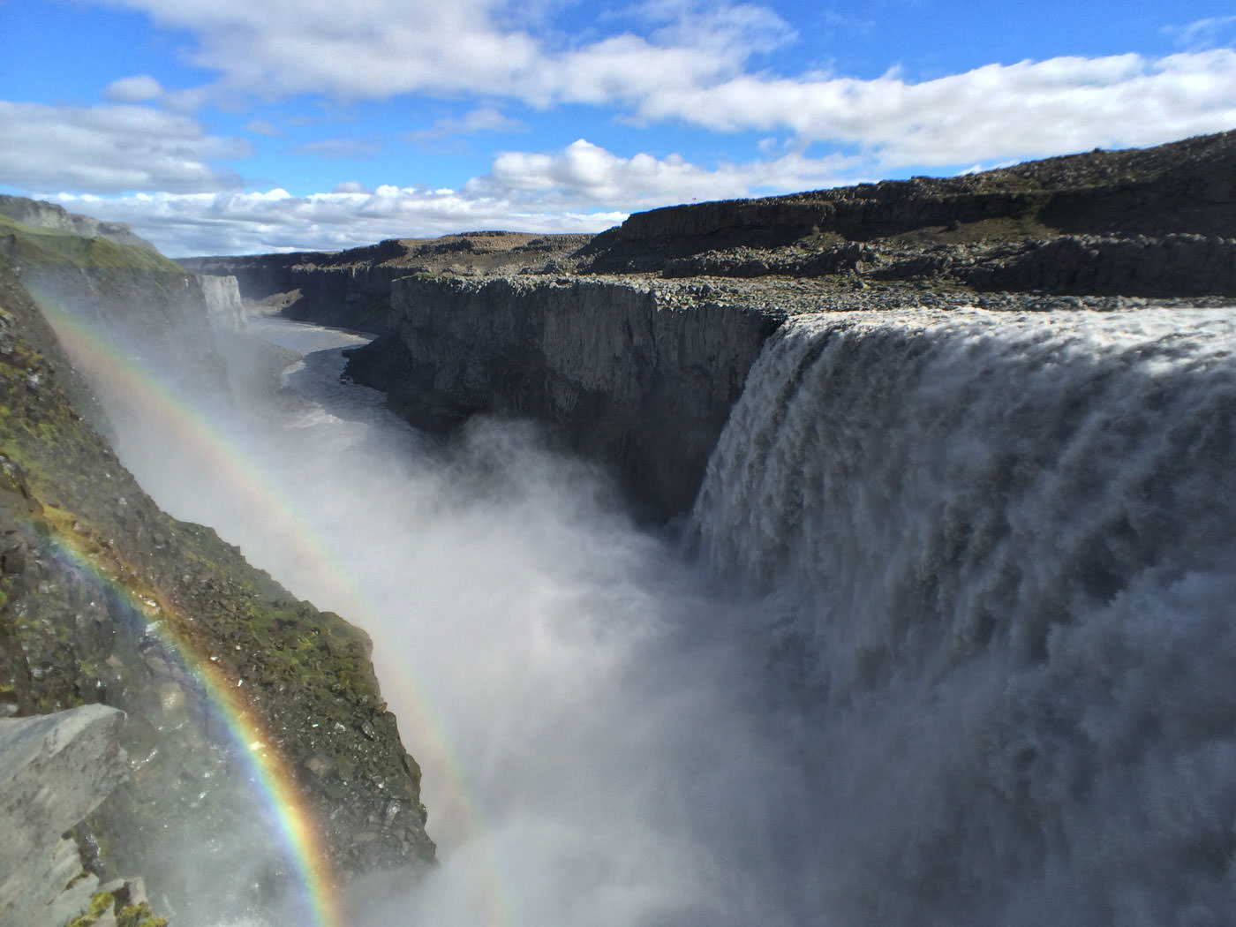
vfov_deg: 46.8
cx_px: 618
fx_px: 1071
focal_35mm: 30
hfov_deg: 60.0
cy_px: 464
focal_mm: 4.12
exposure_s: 1/1866
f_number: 2.2
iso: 32
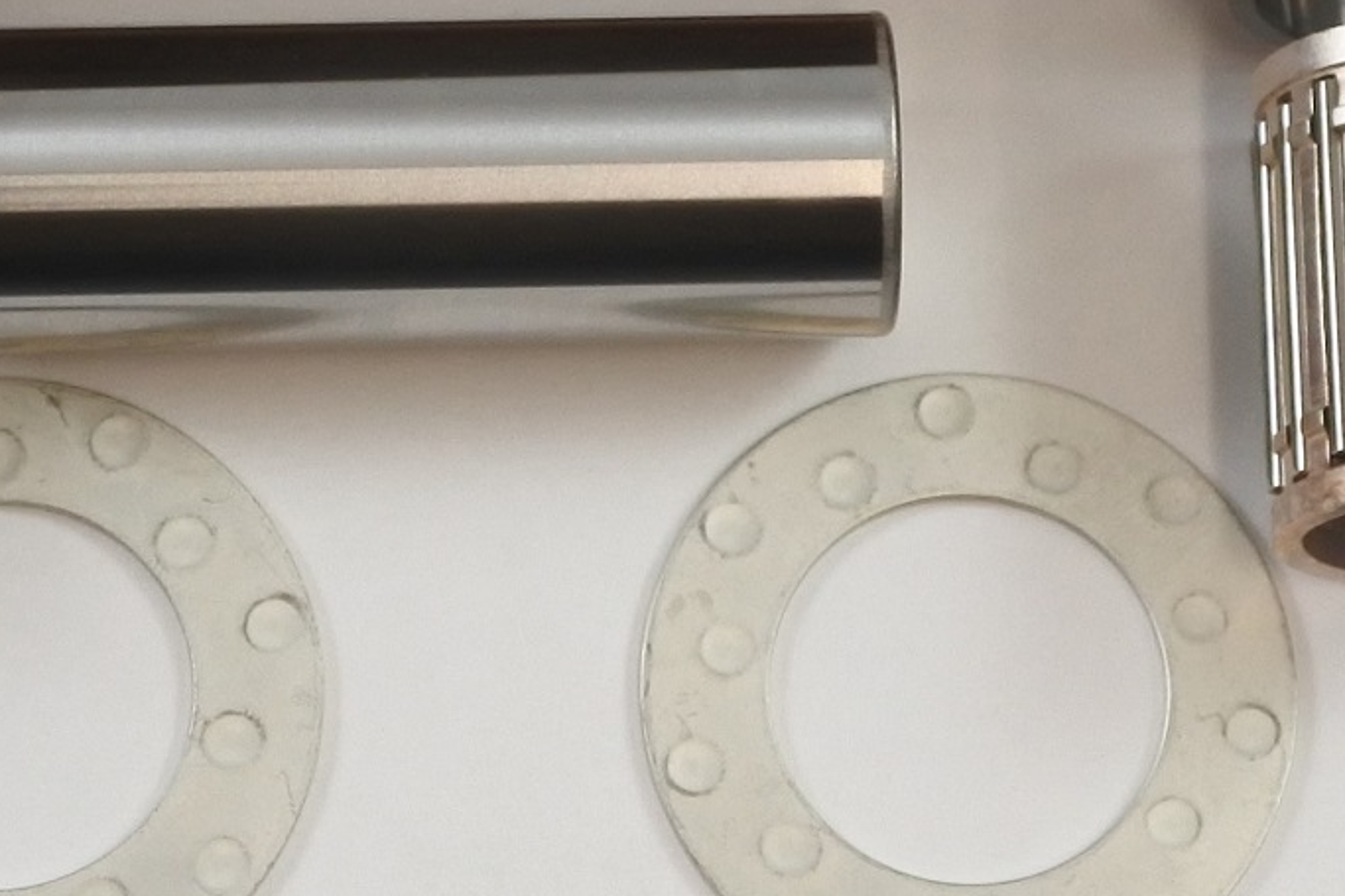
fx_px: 4034
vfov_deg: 12.6
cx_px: 460
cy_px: 174
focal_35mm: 108
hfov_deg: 18.9
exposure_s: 1/160
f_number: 4.2
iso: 400
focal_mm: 15.7
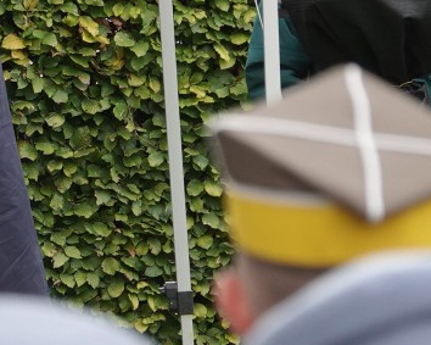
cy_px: 174
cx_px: -446
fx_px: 14015
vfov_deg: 1.4
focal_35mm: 1099
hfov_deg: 1.8
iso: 320
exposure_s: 1/250
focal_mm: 93.9
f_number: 4
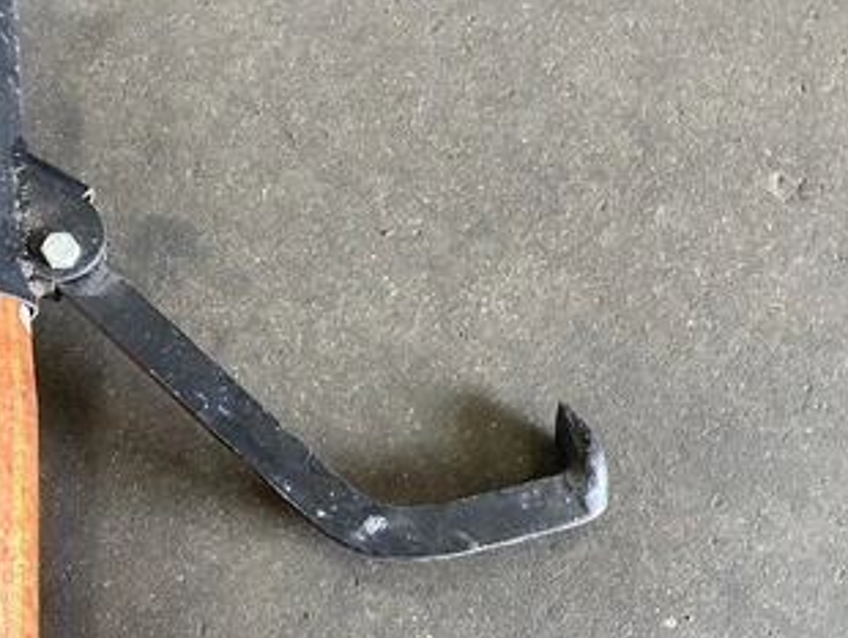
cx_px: 326
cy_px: 403
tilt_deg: -74.9
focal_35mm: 40
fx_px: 981
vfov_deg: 35.8
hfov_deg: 46.4
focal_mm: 3.3
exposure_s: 1/60
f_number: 2.4
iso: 250
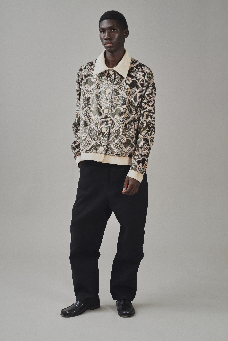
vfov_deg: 30.9
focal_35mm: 65
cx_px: 114
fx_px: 617
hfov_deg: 20.9
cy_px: 170
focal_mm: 65
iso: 200
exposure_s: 1/160
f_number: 11
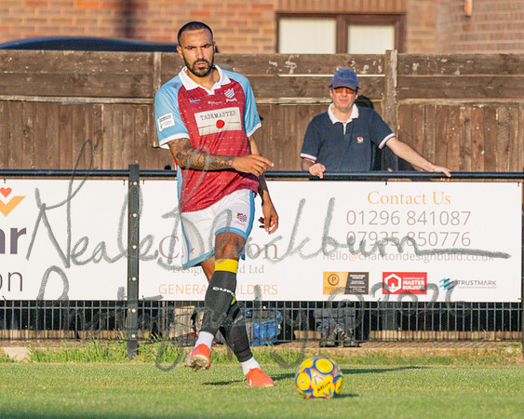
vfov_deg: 2.2
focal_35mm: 704
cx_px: 350
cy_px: 194
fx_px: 10918
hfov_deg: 2.7
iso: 400
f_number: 2.8
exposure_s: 1/4000
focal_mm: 270
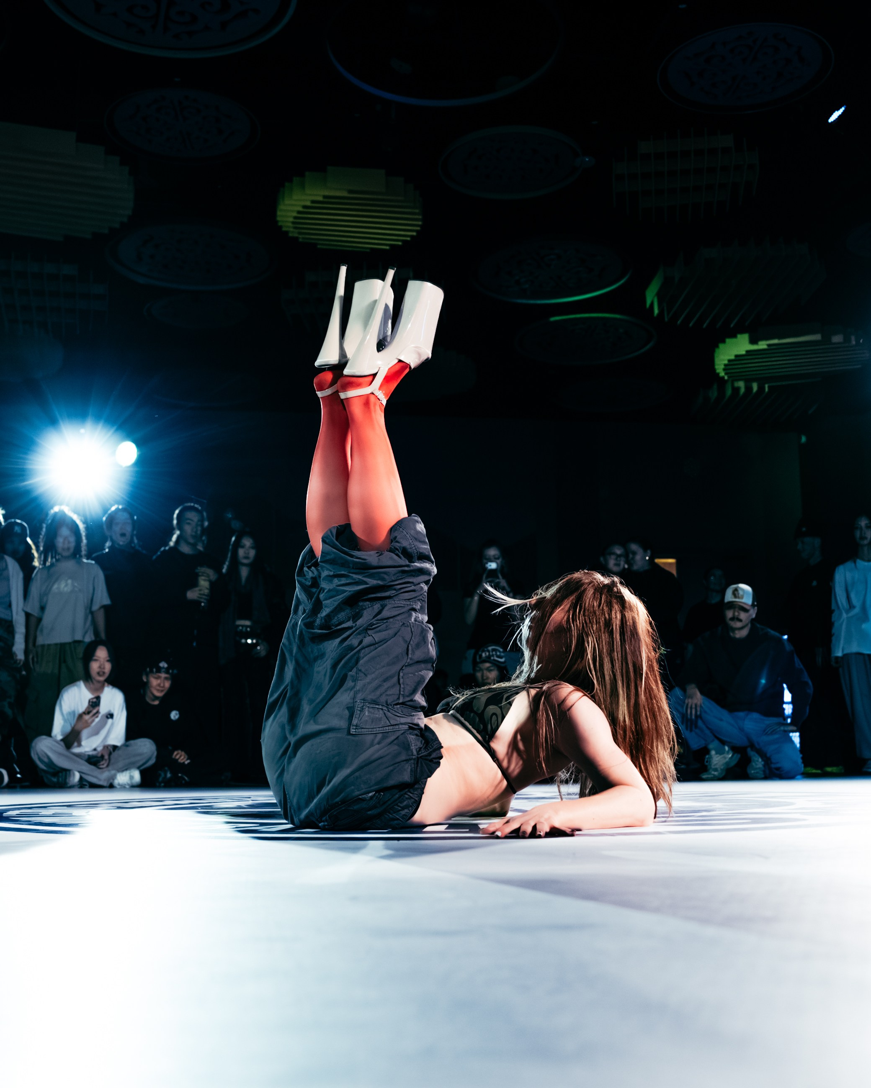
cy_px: 588
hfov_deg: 39.7
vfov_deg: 48.5
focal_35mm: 37
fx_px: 1206
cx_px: 422
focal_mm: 24
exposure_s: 1/800
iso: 3200
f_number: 2.8
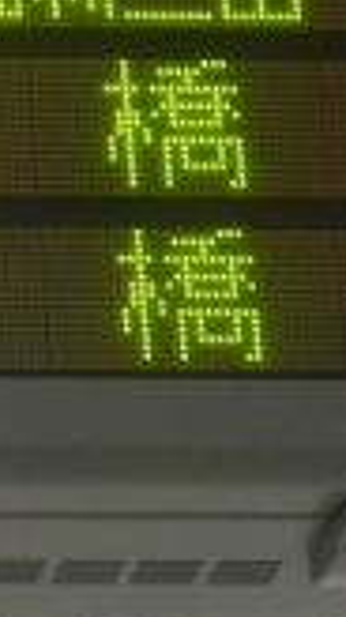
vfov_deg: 8.8
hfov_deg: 4.8
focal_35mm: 245
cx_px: -560
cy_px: 56
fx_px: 4004
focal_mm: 8.1
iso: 320
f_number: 4.2
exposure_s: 1/25
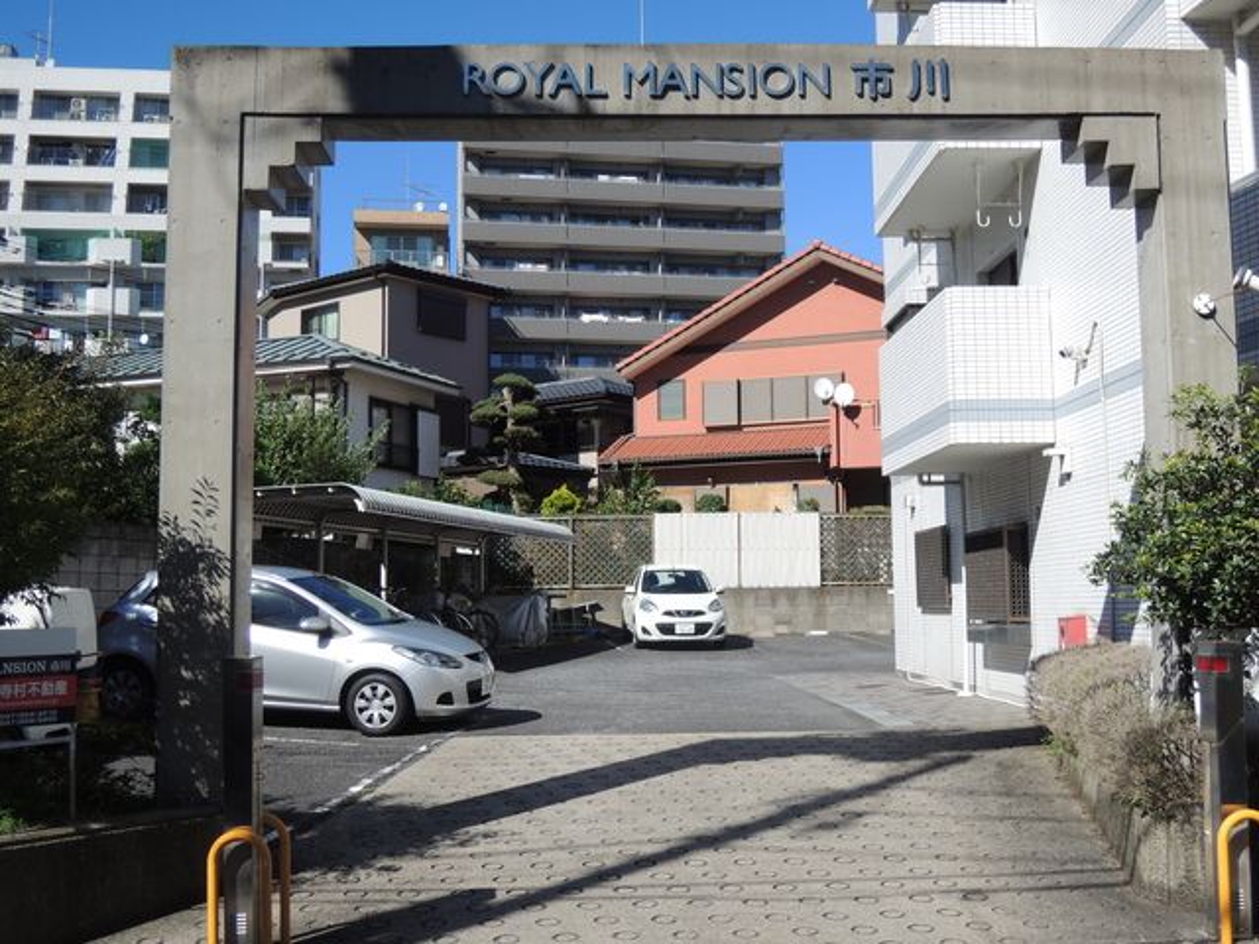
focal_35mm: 40
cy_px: 472
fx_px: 1455
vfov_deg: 36.0
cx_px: 630
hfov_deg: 46.8
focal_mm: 7.2
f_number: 3.3
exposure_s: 1/1250
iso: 100
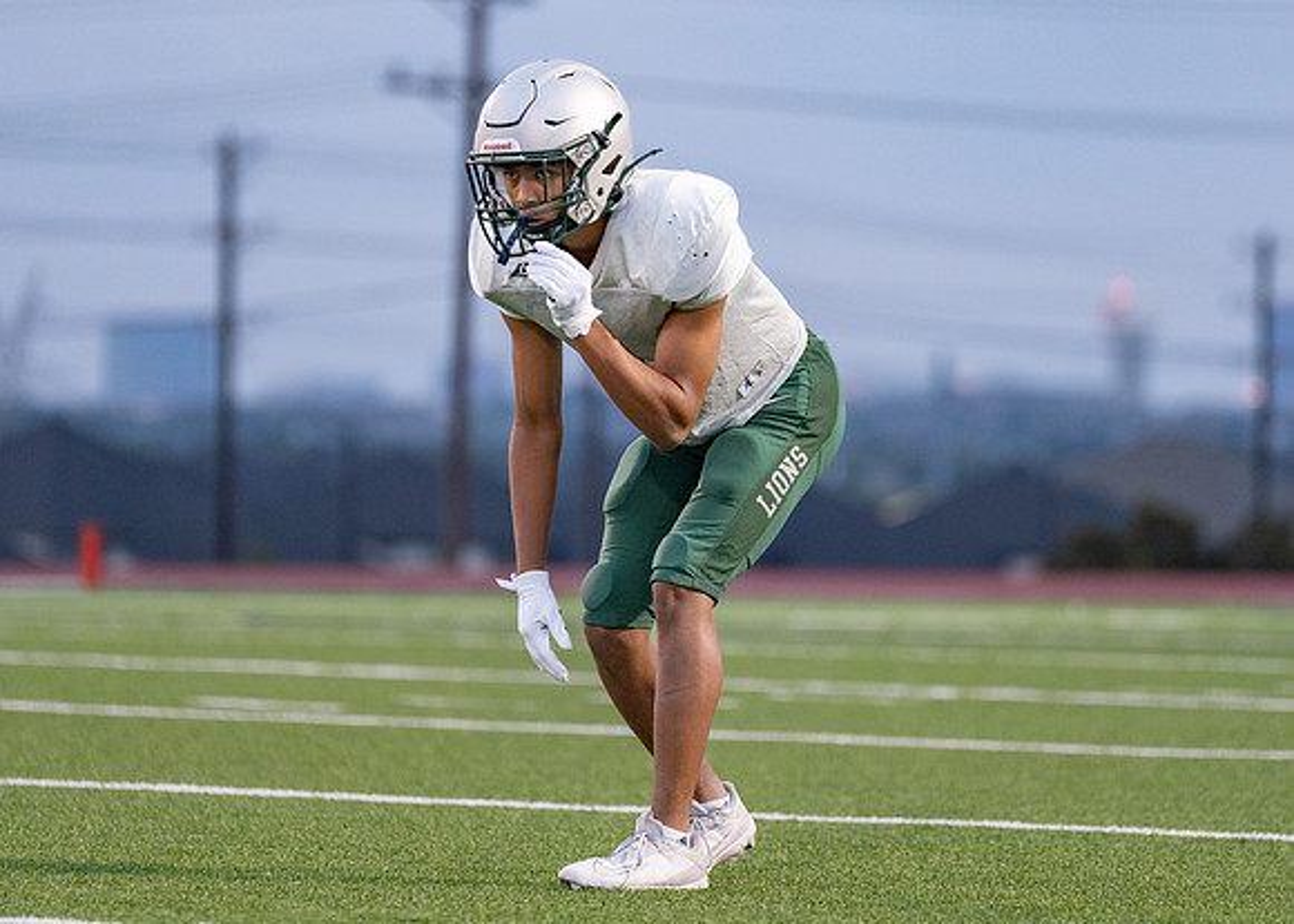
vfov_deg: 5.8
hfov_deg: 8.2
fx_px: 9058
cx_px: 671
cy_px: 350
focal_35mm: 247
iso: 2500
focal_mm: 173
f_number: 2.8
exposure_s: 1/1000
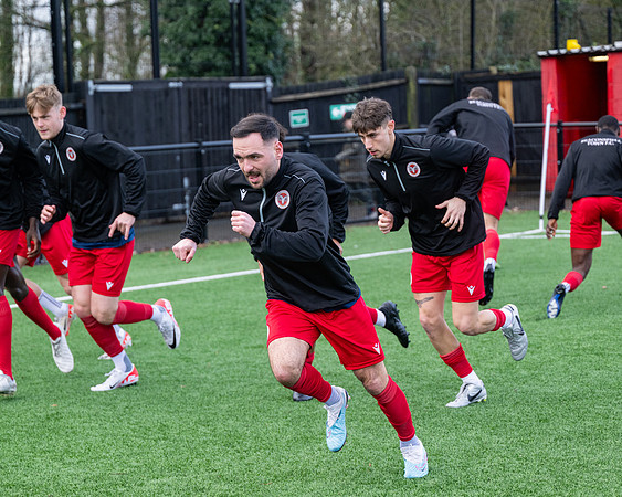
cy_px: 248
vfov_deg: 13.6
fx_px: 2088
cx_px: 344
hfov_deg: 16.9
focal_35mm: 113
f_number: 4
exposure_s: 1/1250
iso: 800
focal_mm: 98
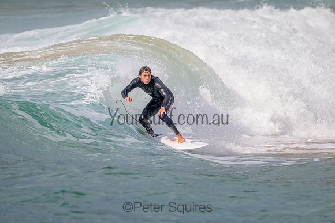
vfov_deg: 2.1
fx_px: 5957
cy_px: 112
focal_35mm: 640
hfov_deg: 3.2
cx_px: 168
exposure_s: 1/1600
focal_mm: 640
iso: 560
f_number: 11
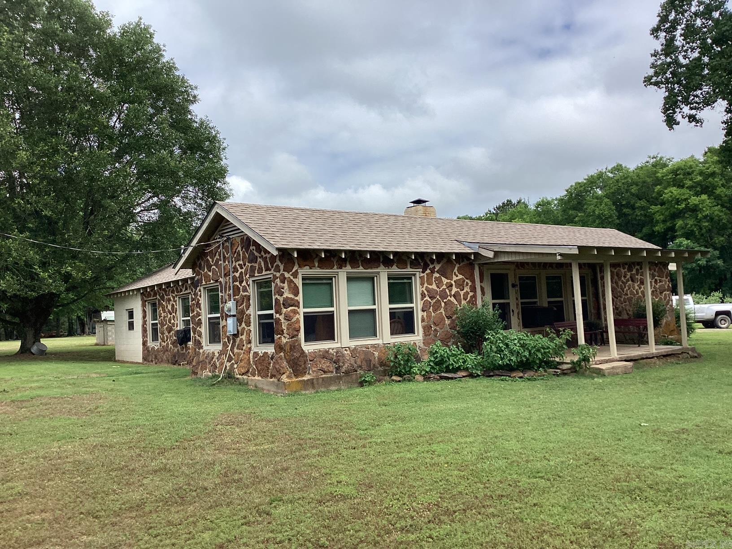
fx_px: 656
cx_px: 366
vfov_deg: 45.4
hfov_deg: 58.4
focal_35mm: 31
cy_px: 274
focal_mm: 3.3
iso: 25
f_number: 2.4
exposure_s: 1/1404
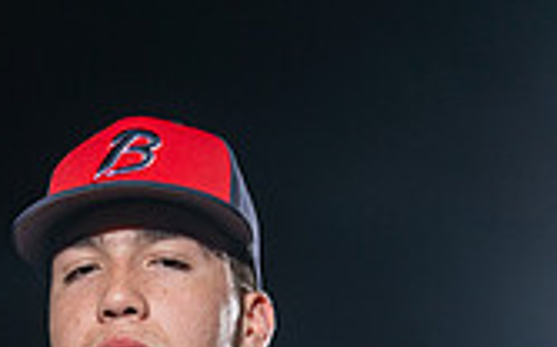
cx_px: 163
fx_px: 2002
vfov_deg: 9.2
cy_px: 744
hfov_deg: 15.8
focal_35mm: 132
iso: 200
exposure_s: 1/125
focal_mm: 48
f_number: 8
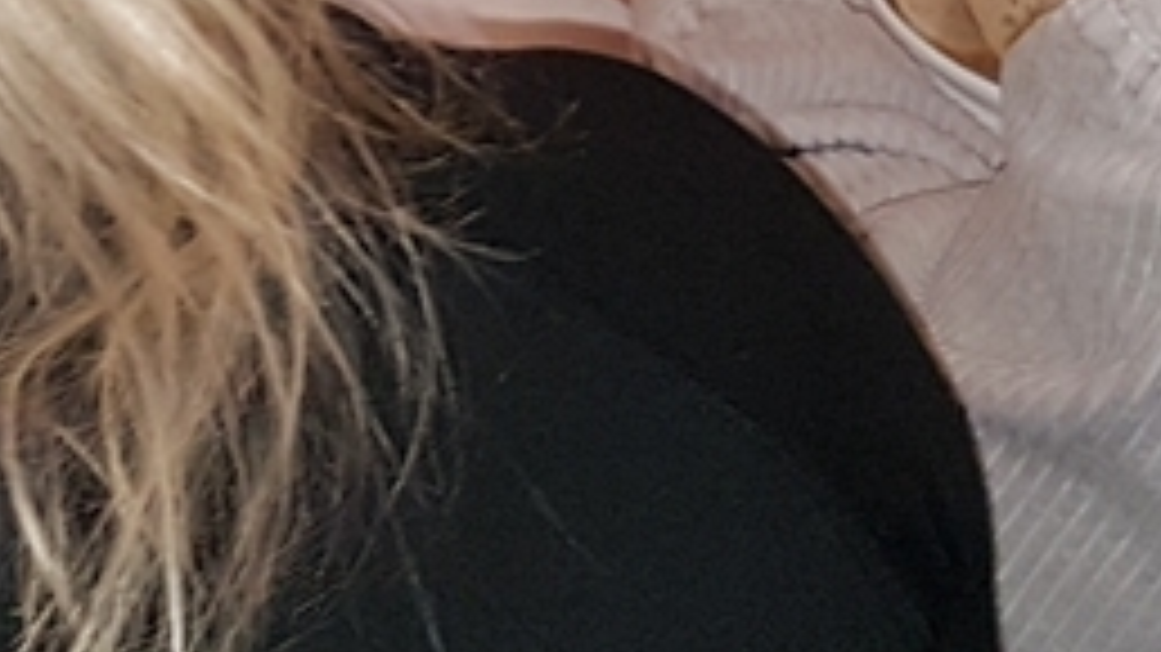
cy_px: -1088
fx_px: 4063
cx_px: 9
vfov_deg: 8.2
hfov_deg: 16.0
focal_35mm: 132
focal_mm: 4.2
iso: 160
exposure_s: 1/50
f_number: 1.7
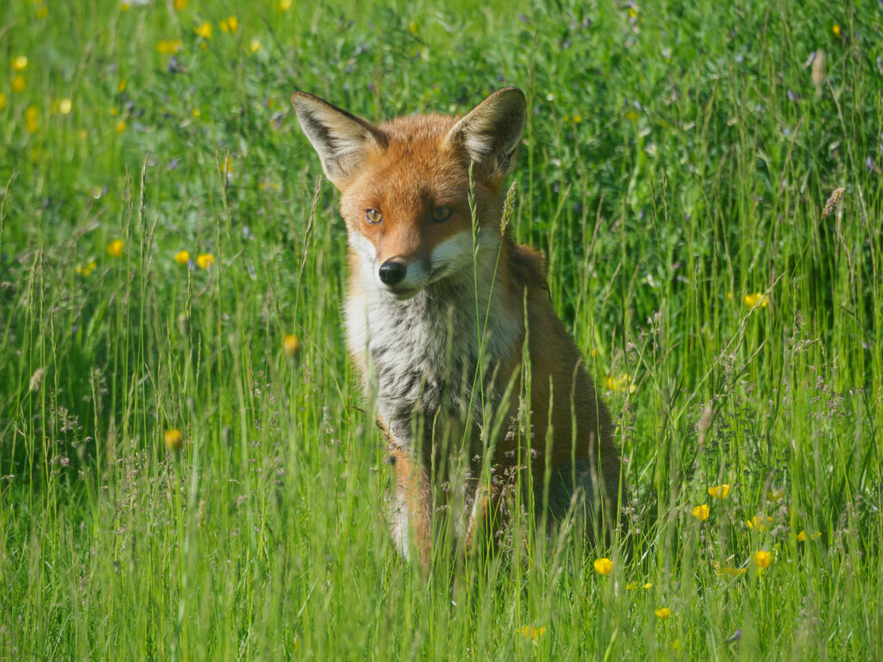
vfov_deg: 3.1
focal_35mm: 481
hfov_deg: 4.1
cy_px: 331
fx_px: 12270
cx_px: 442
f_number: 6.4
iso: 200
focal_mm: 240
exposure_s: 1/320
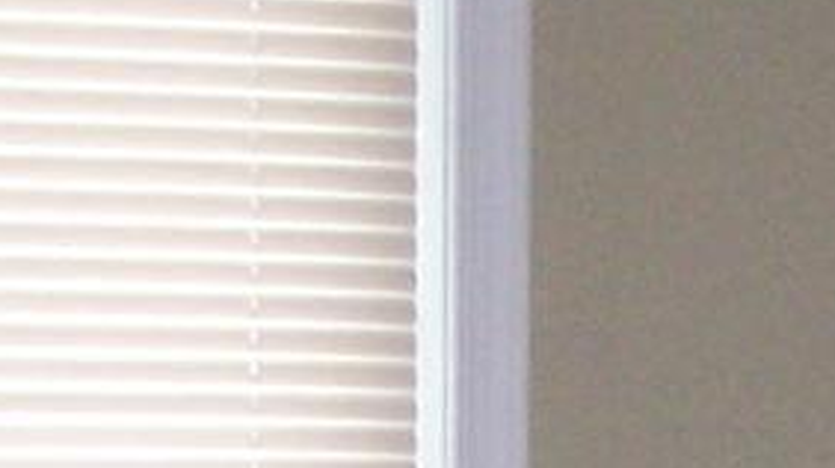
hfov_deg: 7.2
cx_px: 644
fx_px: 6658
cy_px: 1001
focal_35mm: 301
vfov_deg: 4.0
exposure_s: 1/60
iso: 140
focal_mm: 6.3
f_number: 2.8
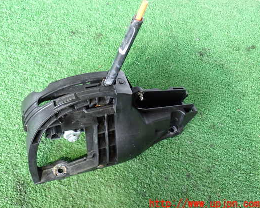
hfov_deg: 50.2
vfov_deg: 41.1
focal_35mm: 36
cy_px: 98
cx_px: 112
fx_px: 277
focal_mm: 5.79
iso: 640
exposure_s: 1/30
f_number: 2.4
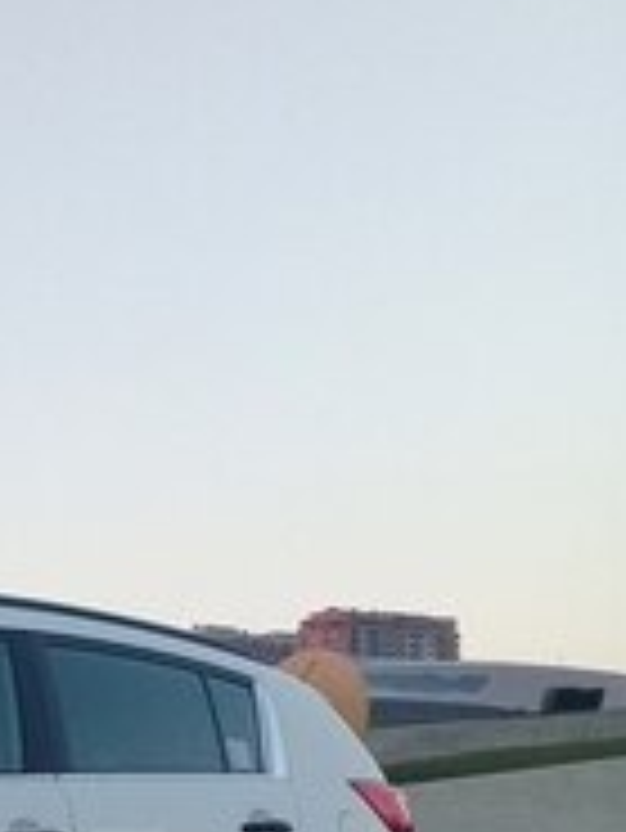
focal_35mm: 83
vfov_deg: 22.4
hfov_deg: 16.8
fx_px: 1999
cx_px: -180
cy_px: 881
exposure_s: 1/116
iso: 64
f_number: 2.2
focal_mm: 3.3
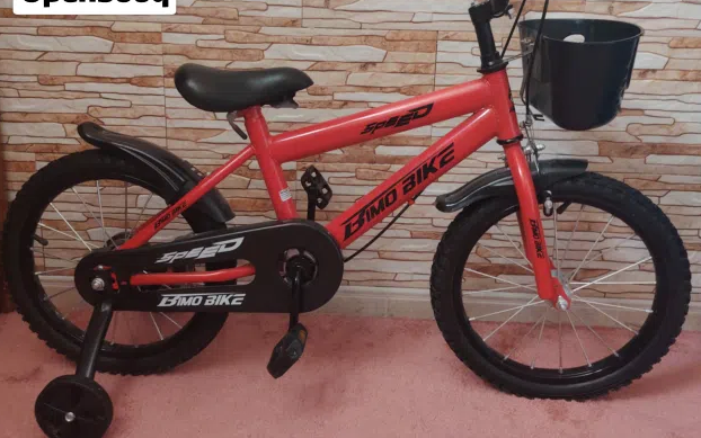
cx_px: 346
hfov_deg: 54.0
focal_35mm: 36
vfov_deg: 35.2
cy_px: 177
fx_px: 688
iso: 1722
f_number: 1.75
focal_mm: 5.25
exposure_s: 1/20
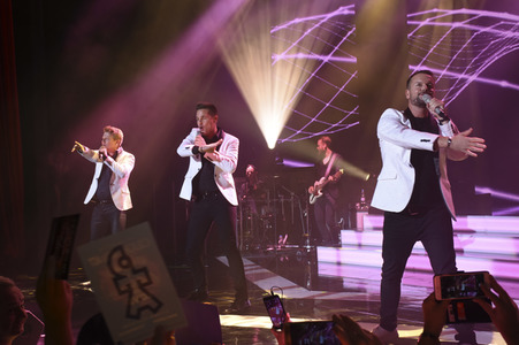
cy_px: 172
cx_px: 260
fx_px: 691
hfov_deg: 41.1
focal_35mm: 48
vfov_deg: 28.0
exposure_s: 1/160
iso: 1000
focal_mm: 32
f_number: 5.6
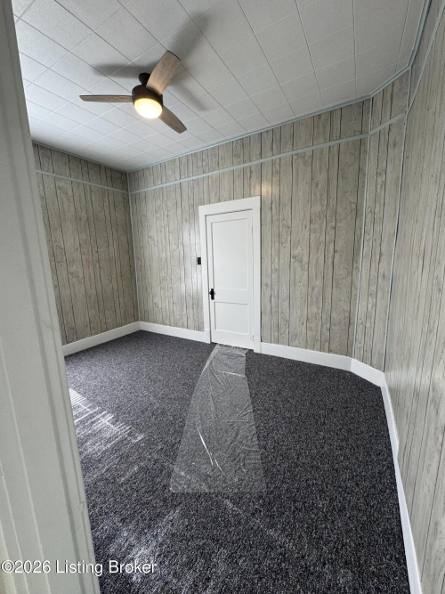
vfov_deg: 102.1
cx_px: 222
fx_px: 240
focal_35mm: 14
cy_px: 297
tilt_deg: -10.0
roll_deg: +1.5
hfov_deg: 85.7
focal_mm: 2.22
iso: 125
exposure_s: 1/120
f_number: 2.2
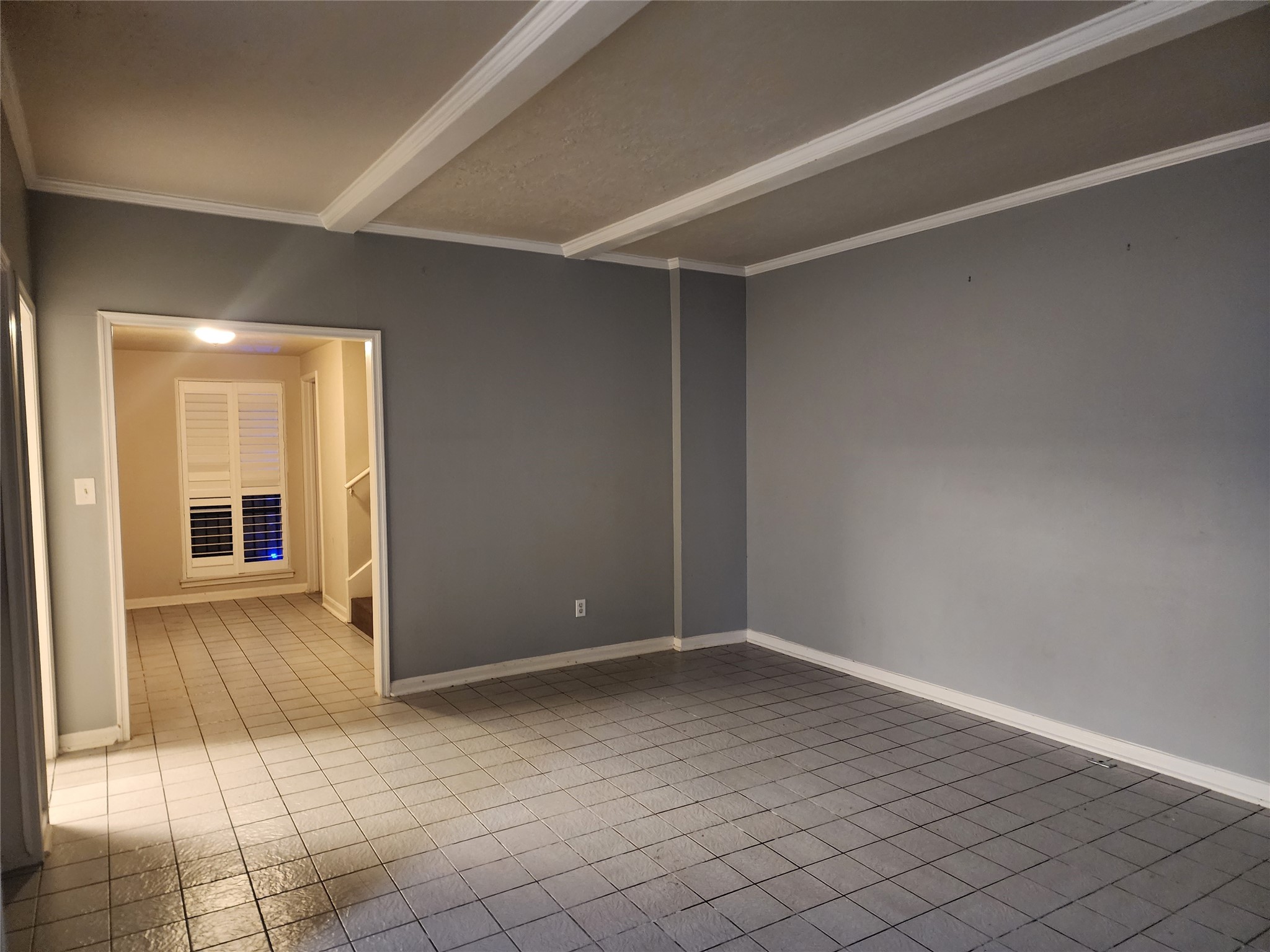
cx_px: 635
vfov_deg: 58.9
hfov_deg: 73.9
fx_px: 844
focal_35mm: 23
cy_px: 476
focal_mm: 6.4
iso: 640
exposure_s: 1/24
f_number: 1.8
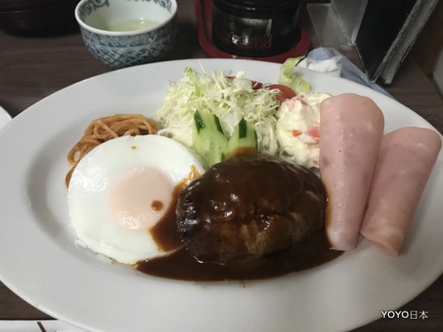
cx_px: 222
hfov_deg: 63.4
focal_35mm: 28
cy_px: 166
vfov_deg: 49.7
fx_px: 358
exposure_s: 1/15
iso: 80
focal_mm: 3.99
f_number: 1.8
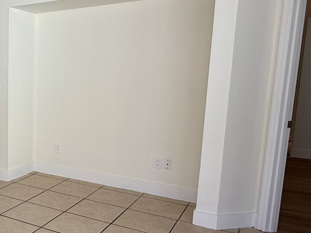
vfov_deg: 35.9
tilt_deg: -8.0
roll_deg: -0.1
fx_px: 359
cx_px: -9
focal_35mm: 40
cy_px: 126
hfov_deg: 40.2
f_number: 2.2
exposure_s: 1/120
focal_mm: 2.22
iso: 100
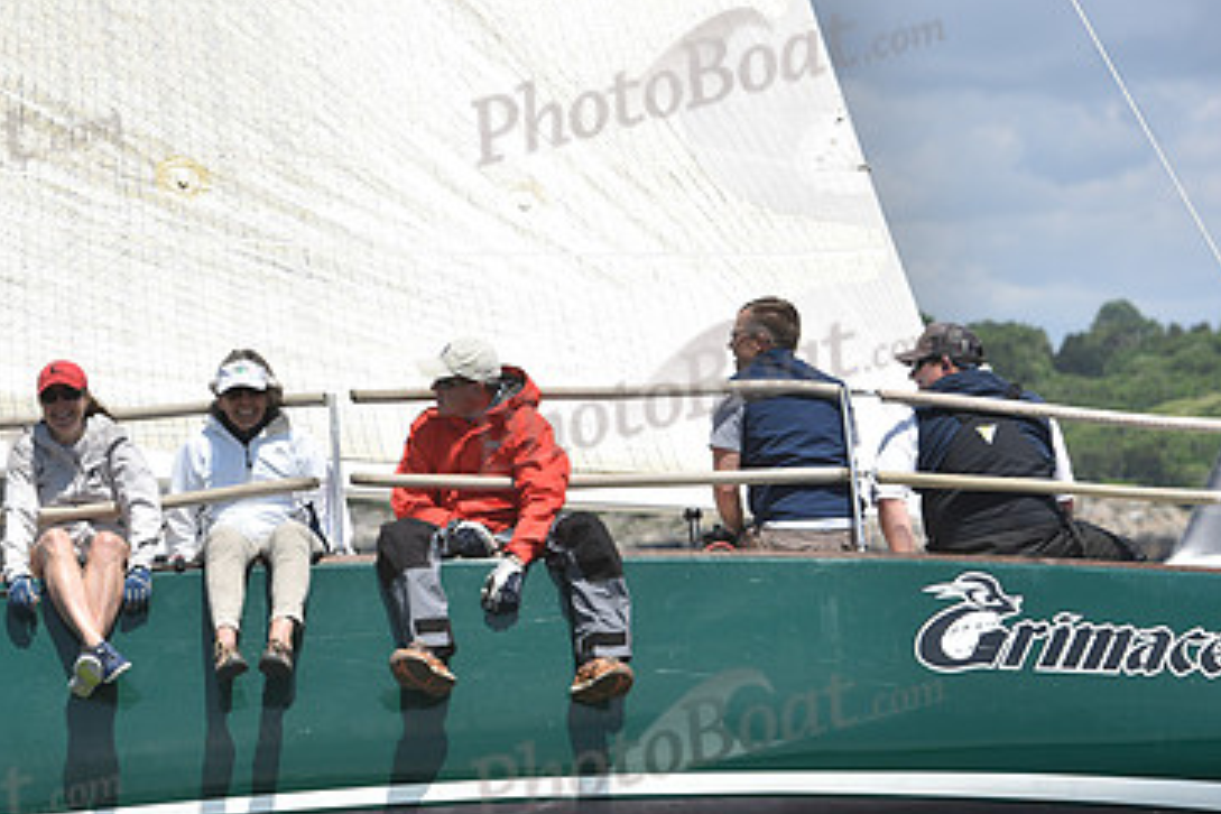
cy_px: 610
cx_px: 299
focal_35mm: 195
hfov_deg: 10.5
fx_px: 6613
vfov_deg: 7.0
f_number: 7.1
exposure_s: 1/1250
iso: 250
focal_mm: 122
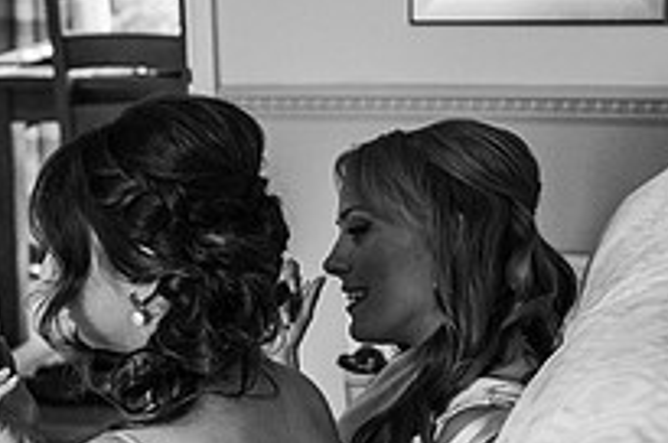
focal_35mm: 99
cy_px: 410
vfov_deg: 13.6
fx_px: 1834
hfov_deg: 20.5
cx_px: 205
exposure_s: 1/200
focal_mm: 35
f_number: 2.8
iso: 2200
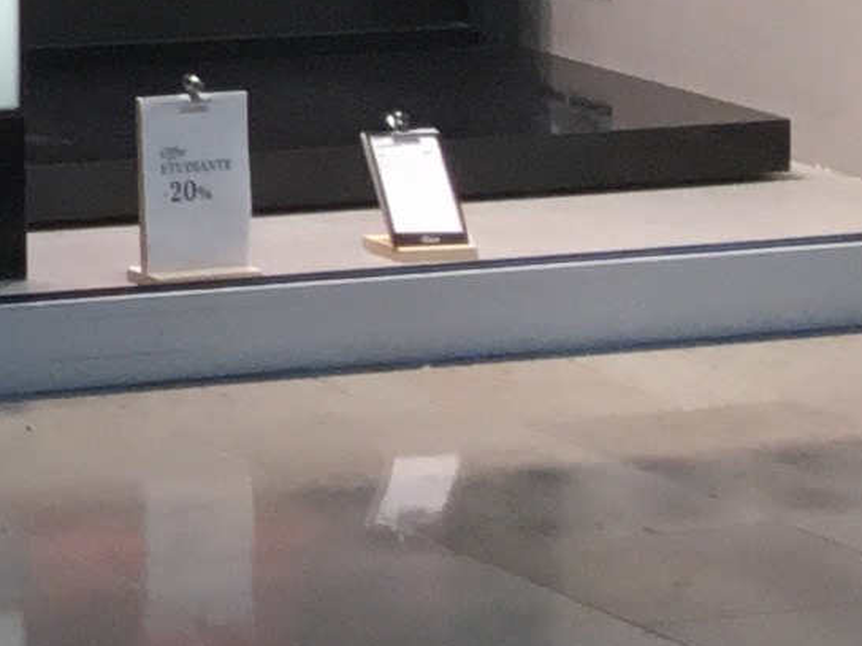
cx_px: -1586
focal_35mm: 186
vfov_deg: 7.3
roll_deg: -0.1
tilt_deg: +3.0
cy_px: -1058
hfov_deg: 9.0
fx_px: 4632
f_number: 2.4
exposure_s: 1/100
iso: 40
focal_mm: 3.3
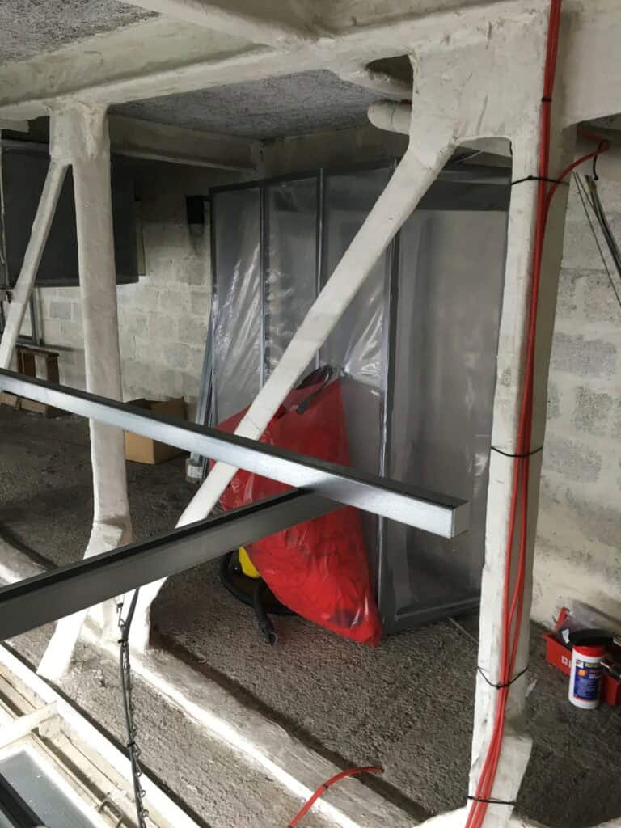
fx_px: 694
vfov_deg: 61.7
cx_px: 310
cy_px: 414
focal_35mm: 29
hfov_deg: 48.2
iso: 80
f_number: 2.2
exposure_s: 1/33
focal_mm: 4.2
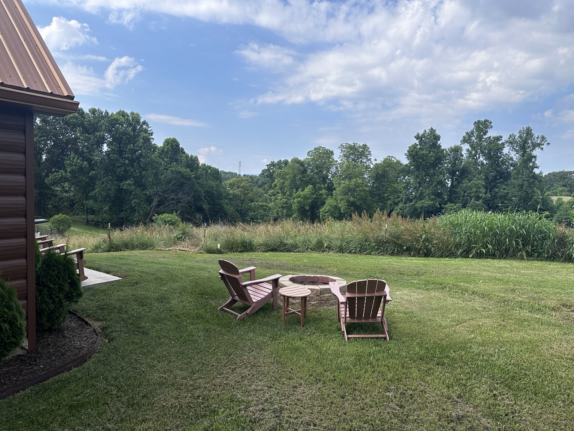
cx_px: 287
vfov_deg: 56.8
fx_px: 398
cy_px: 216
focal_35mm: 24
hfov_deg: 71.6
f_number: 1.78
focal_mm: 6.86
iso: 80
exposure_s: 1/3717
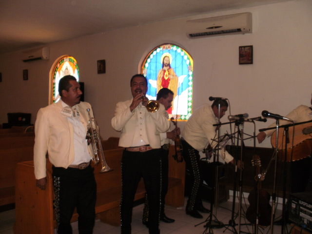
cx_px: 156
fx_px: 324
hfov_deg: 51.4
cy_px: 117
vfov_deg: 39.7
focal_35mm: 36
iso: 125
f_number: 3.5
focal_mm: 6.3
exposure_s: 1/30
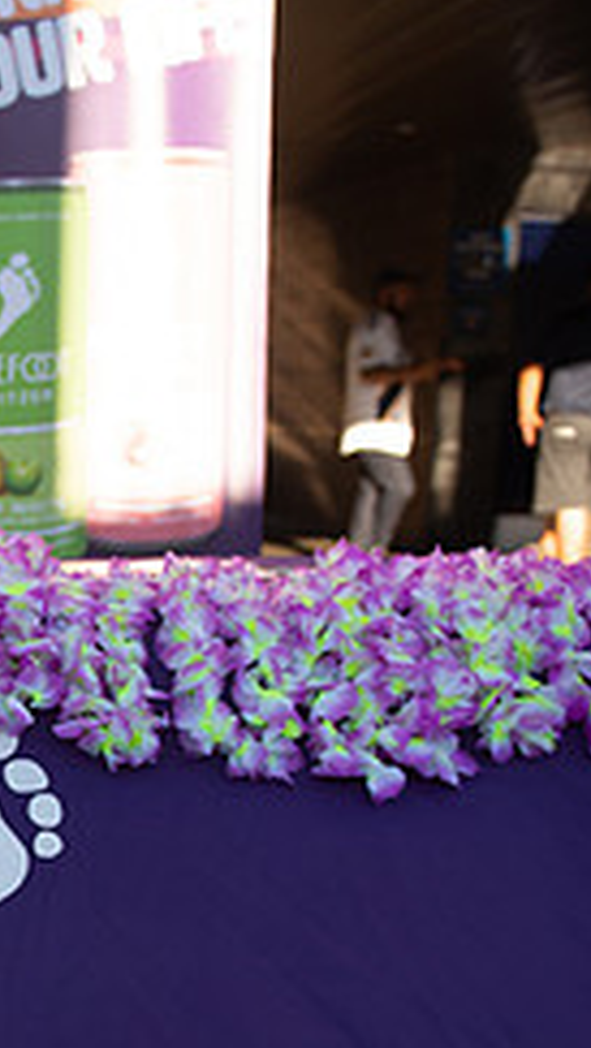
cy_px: 813
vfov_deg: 34.0
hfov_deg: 18.3
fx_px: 1669
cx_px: -242
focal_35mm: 60
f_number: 2.8
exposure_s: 1/1250
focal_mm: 24
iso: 200
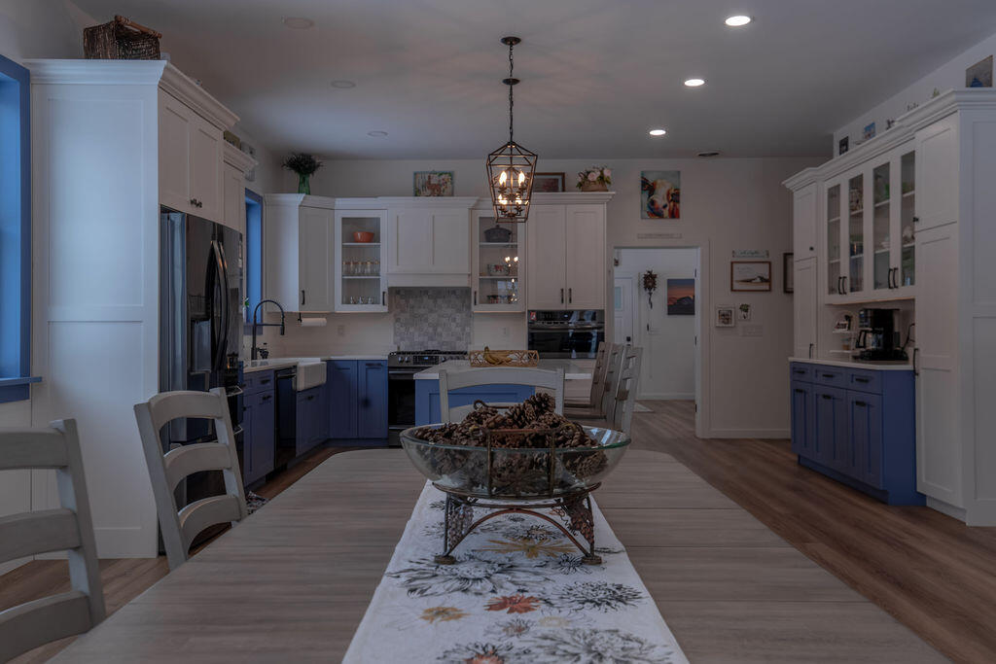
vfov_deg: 43.6
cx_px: 498
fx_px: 830
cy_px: 332
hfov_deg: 61.9
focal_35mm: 30
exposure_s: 1/160
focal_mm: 30
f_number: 5.6
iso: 1250
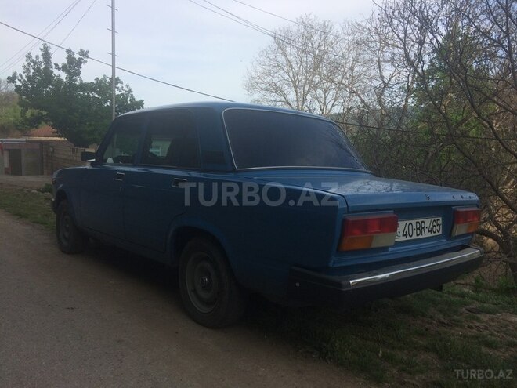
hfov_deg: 61.7
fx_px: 433
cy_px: 194
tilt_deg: -5.9
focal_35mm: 29
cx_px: 258
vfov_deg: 48.2
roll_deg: -1.3
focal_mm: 4.15
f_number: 2.2
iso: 32
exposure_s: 1/1026
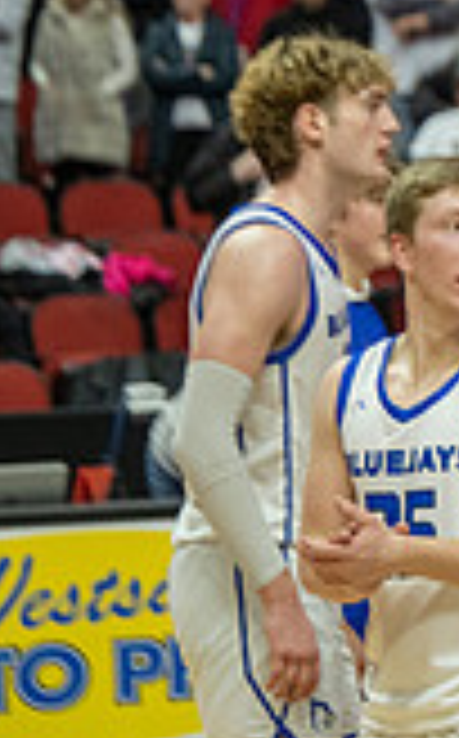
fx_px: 5082
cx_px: 1228
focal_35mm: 253
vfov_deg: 8.3
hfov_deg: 5.0
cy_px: 205
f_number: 2.8
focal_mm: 70
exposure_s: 1/800
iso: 2500
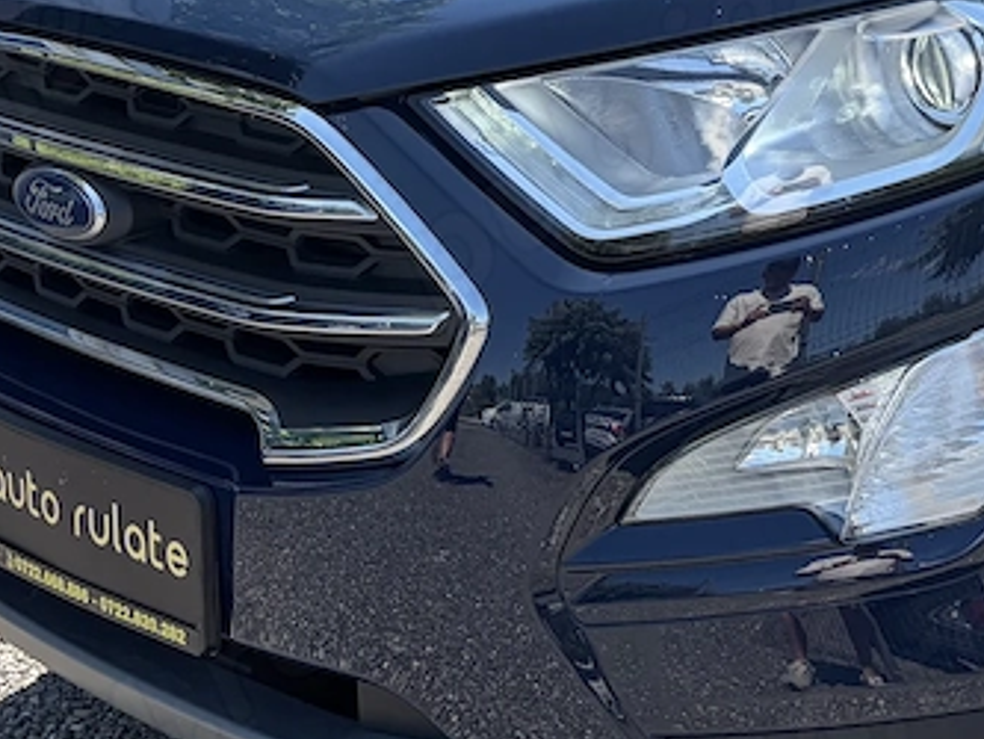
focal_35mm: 78
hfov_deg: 23.6
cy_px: 121
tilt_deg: -11.5
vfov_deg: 18.7
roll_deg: +0.9
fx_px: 2218
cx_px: 1061
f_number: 1.6
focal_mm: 5.96
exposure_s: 1/1099
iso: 50
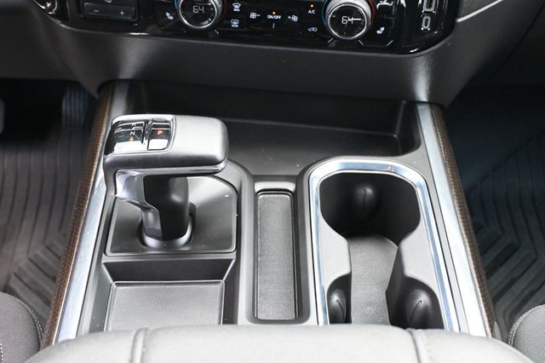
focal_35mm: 50
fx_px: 749
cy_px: 182
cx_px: 272
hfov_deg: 40.0
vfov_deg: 27.2
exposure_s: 1/125
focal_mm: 33
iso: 3200
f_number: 5
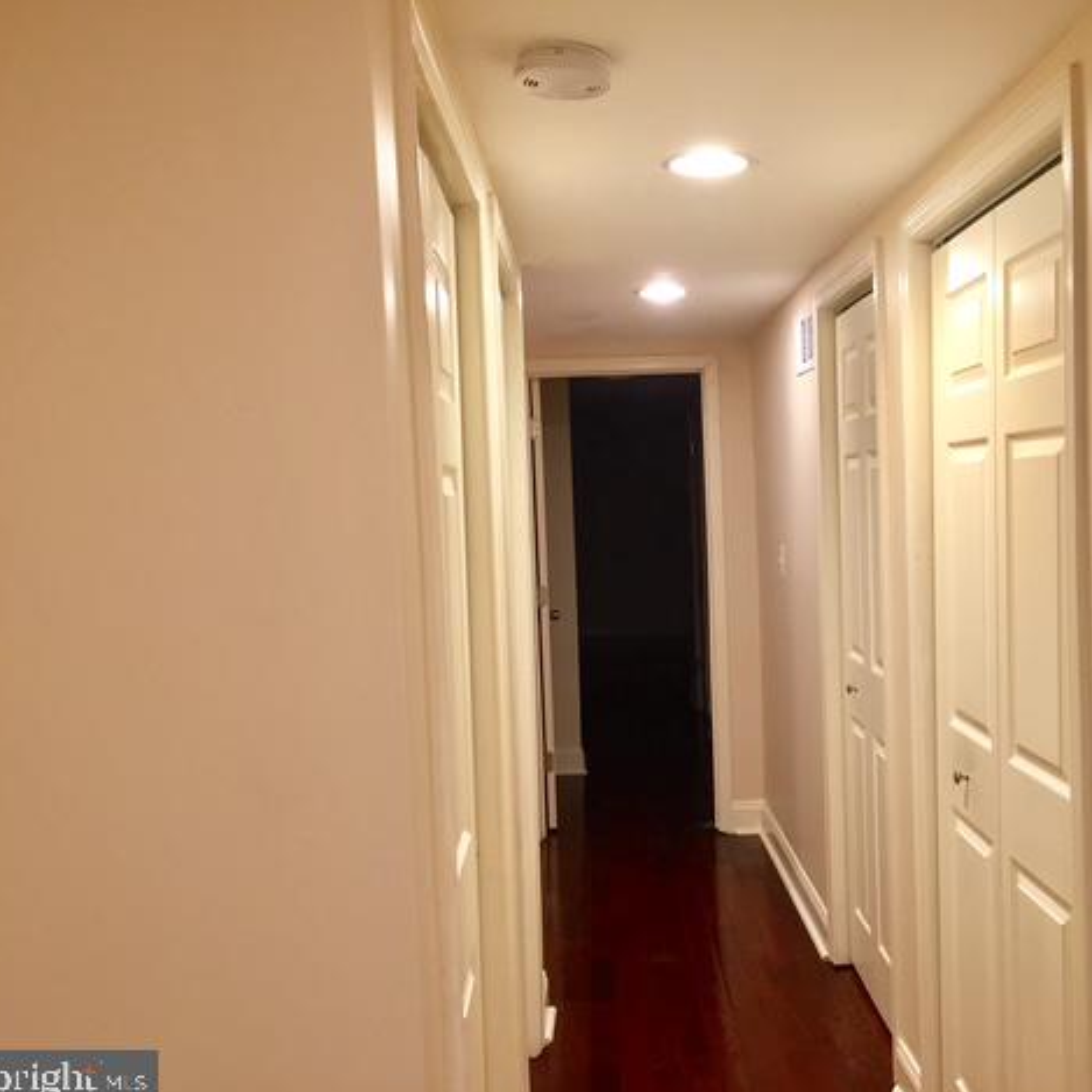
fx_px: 1249
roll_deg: +0.5
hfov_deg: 46.5
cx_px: 722
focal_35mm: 35
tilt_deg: -3.7
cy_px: 552
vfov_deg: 47.2
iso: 80
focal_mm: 4.15
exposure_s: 1/30
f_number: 2.2
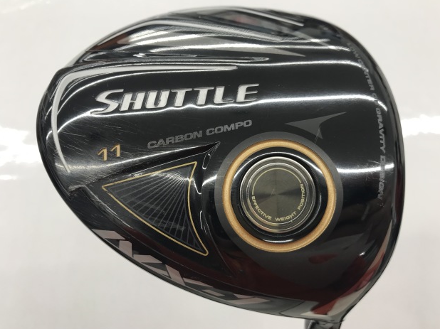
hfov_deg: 61.7
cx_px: 226
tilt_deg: -63.8
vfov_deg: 48.2
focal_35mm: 29
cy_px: 168
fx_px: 368
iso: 25
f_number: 1.8
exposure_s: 1/60
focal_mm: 3.99
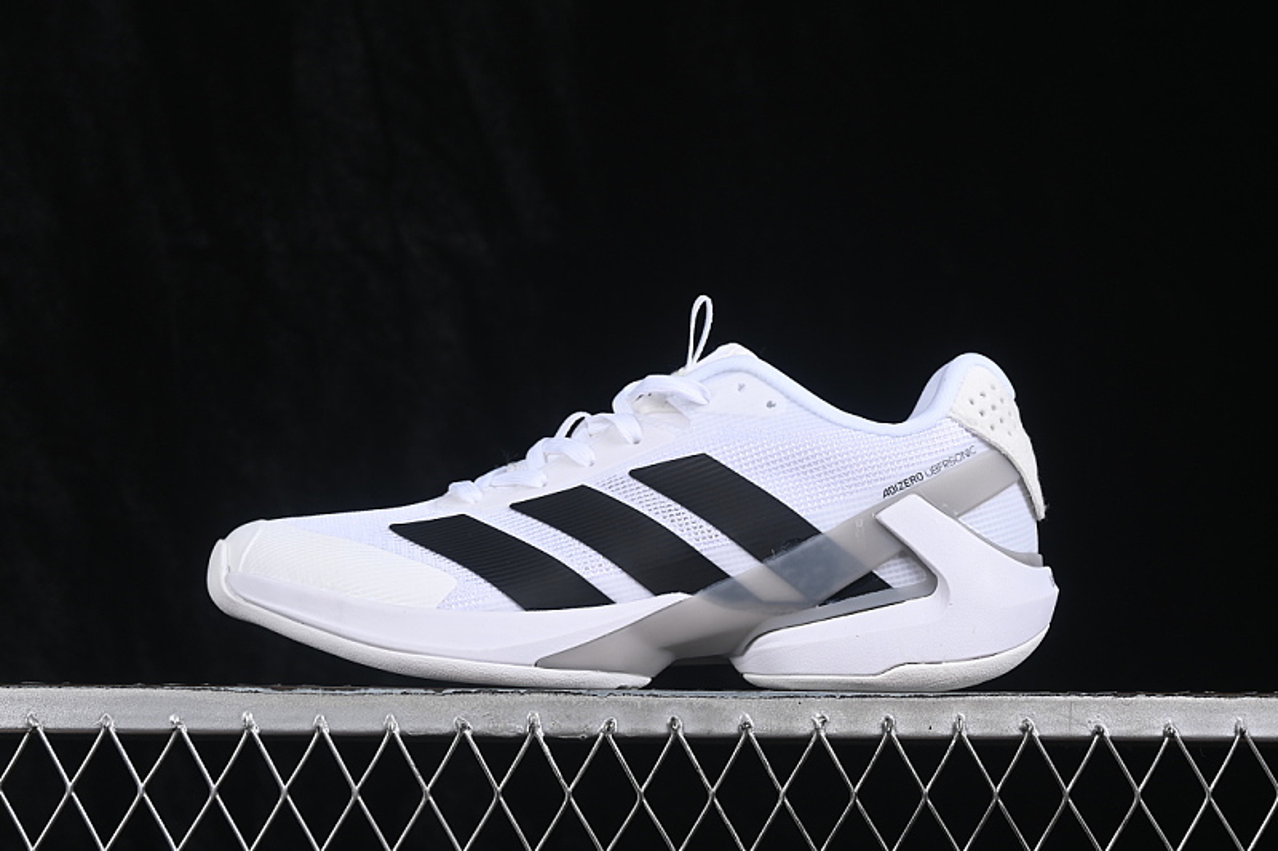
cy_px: 426
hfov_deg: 27.0
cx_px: 639
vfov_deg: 18.2
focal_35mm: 75
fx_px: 2662
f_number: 8
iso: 160
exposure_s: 1/80
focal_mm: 50
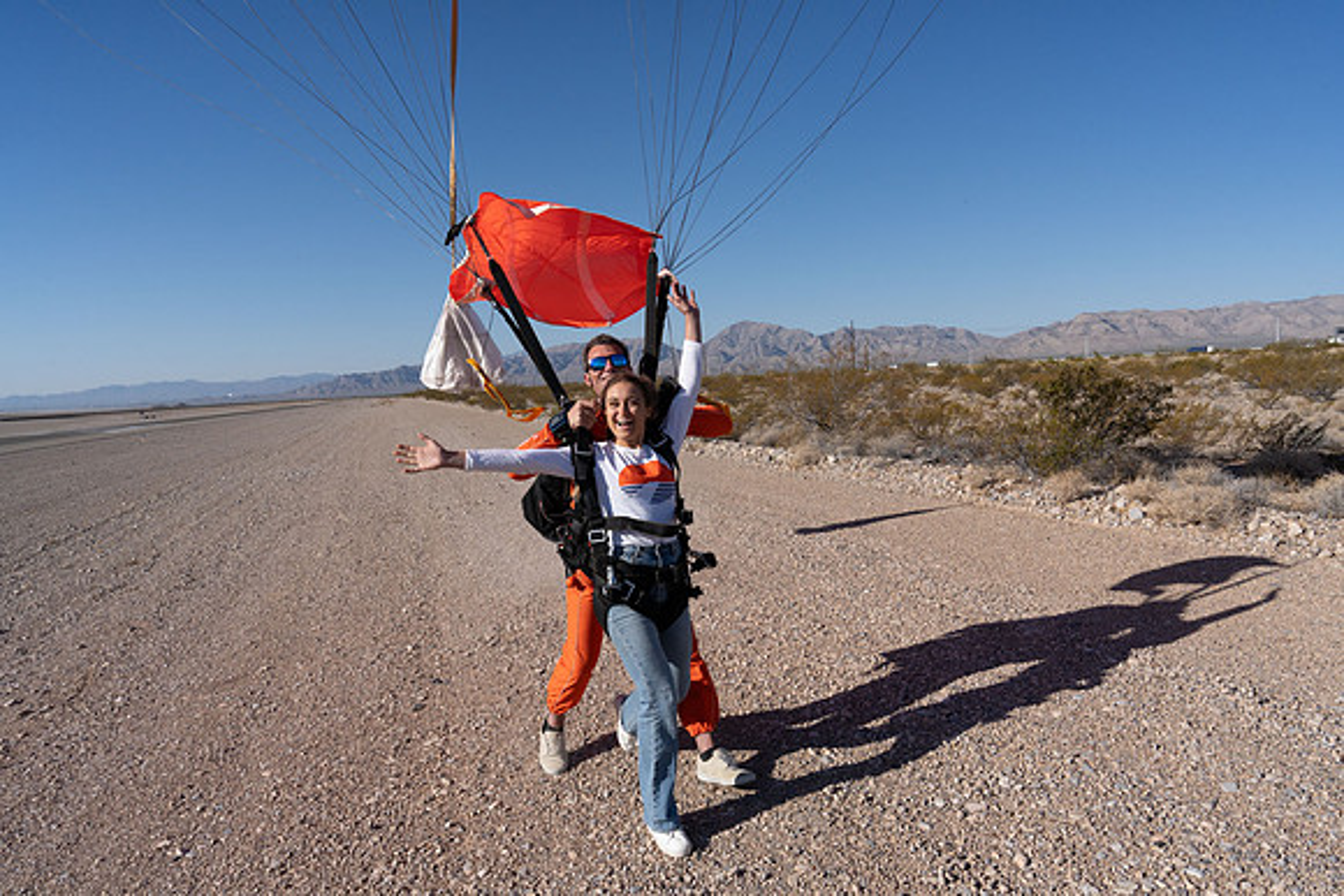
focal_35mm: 24
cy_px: 448
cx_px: 672
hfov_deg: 73.7
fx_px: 896
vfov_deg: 53.2
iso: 800
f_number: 11
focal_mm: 24
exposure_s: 1/2000
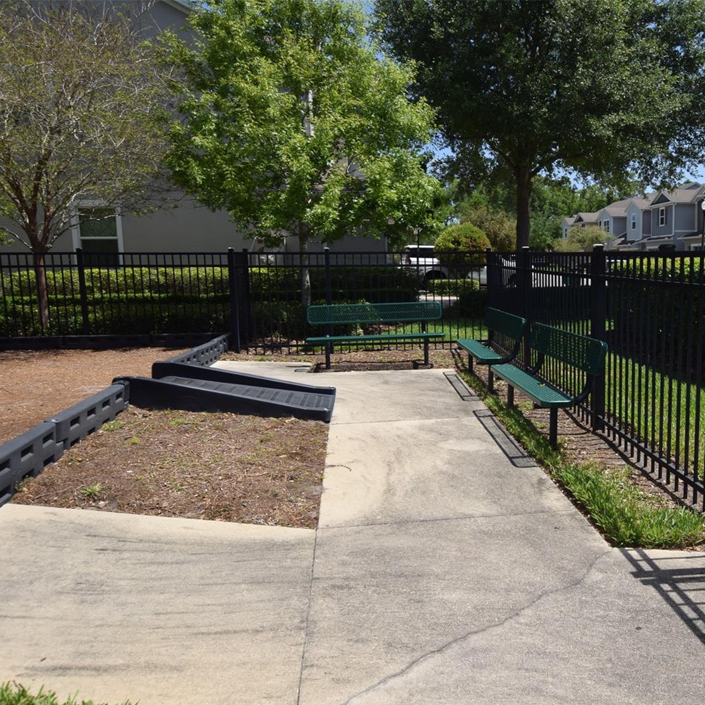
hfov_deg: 57.0
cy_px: 355
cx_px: 500
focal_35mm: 27
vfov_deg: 59.1
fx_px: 622
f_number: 9
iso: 100
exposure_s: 1/200
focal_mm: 14
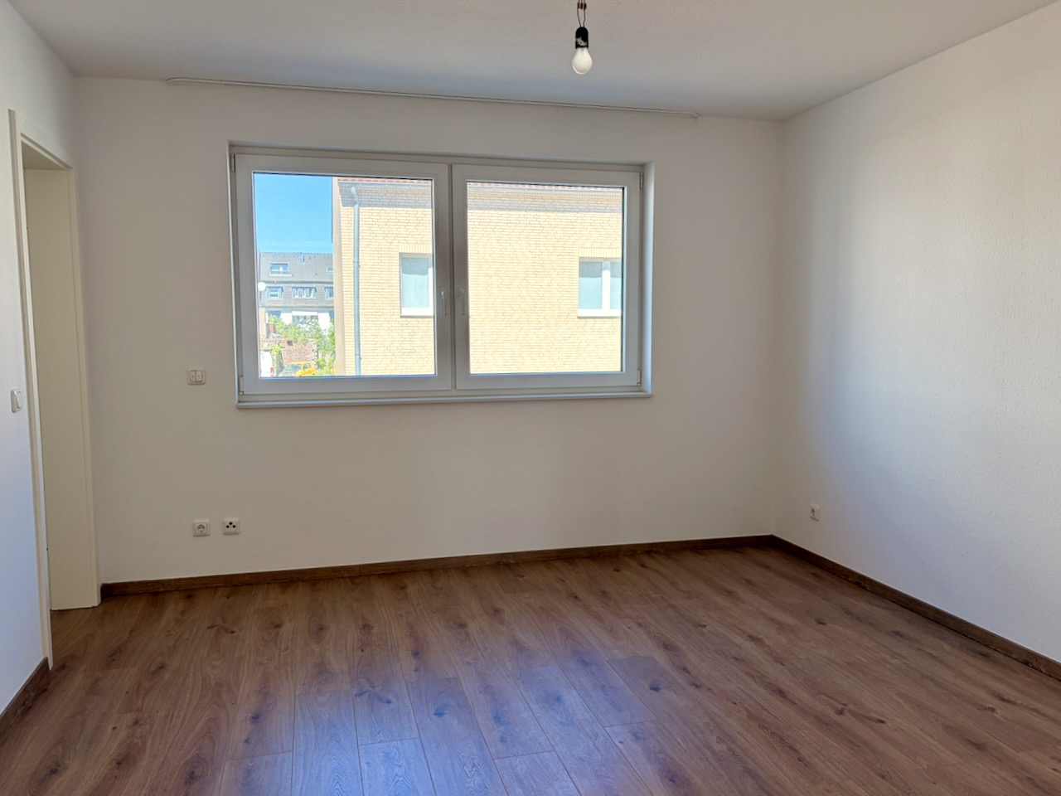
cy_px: 398
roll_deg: -1.6
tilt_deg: -5.5
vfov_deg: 53.1
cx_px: 530
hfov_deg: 67.3
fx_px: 797
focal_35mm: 26
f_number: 1.6
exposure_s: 1/323
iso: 50
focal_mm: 5.96
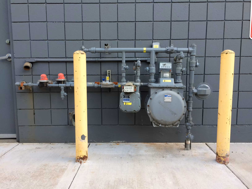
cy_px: 94
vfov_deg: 48.2
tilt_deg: -9.4
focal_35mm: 29
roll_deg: +1.6
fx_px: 211
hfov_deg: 61.7
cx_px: 126
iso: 32
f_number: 2.2
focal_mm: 4.15
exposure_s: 1/40
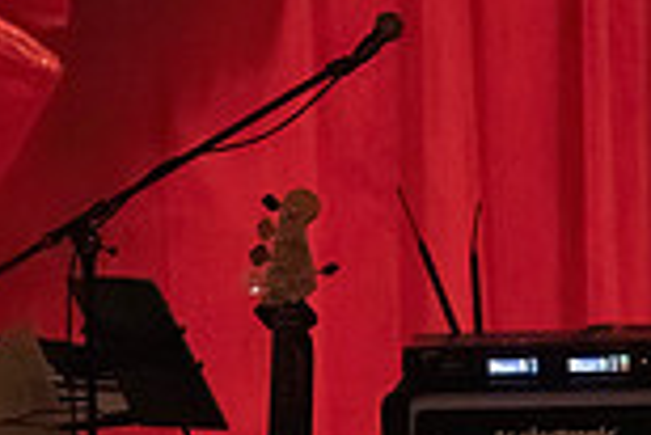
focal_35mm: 1159
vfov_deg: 1.2
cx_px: 1103
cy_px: 572
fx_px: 20978
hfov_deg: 1.8
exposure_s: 1/250
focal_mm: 294
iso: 10000
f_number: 6.3
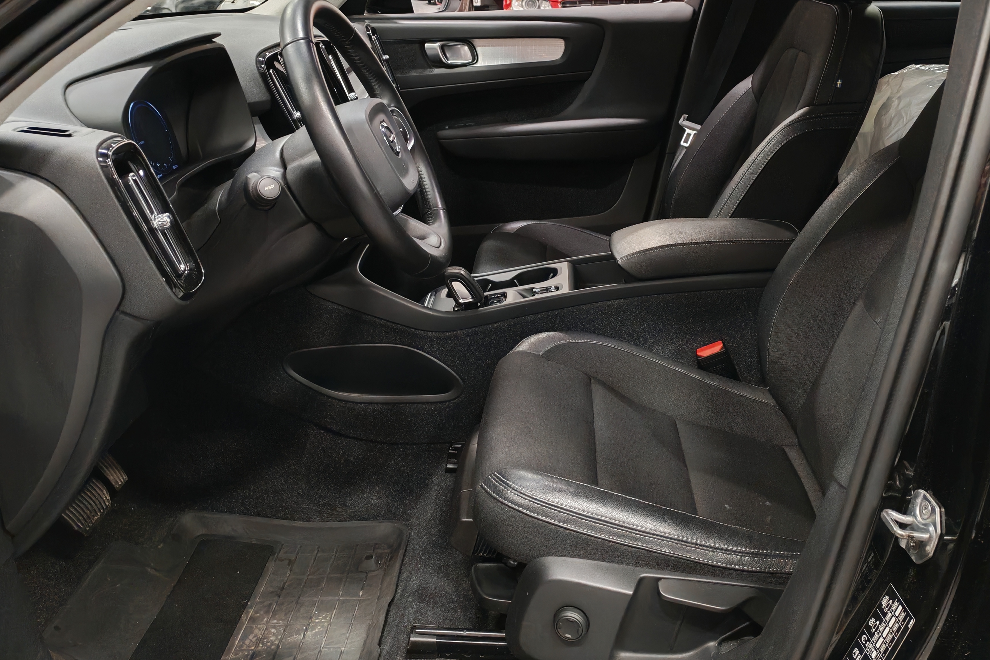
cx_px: 537
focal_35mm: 35
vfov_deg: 37.6
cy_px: 252
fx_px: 962
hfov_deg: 54.4
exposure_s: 1/100
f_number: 1.9
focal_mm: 6.12
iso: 1250
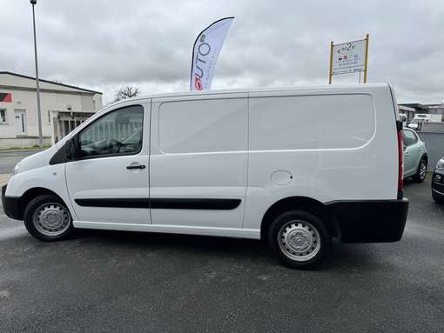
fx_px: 308
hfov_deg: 71.6
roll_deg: +0.0
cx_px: 222
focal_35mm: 24
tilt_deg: -6.6
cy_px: 166
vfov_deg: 56.9
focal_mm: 6.86
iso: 80
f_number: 1.78
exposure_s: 1/1524
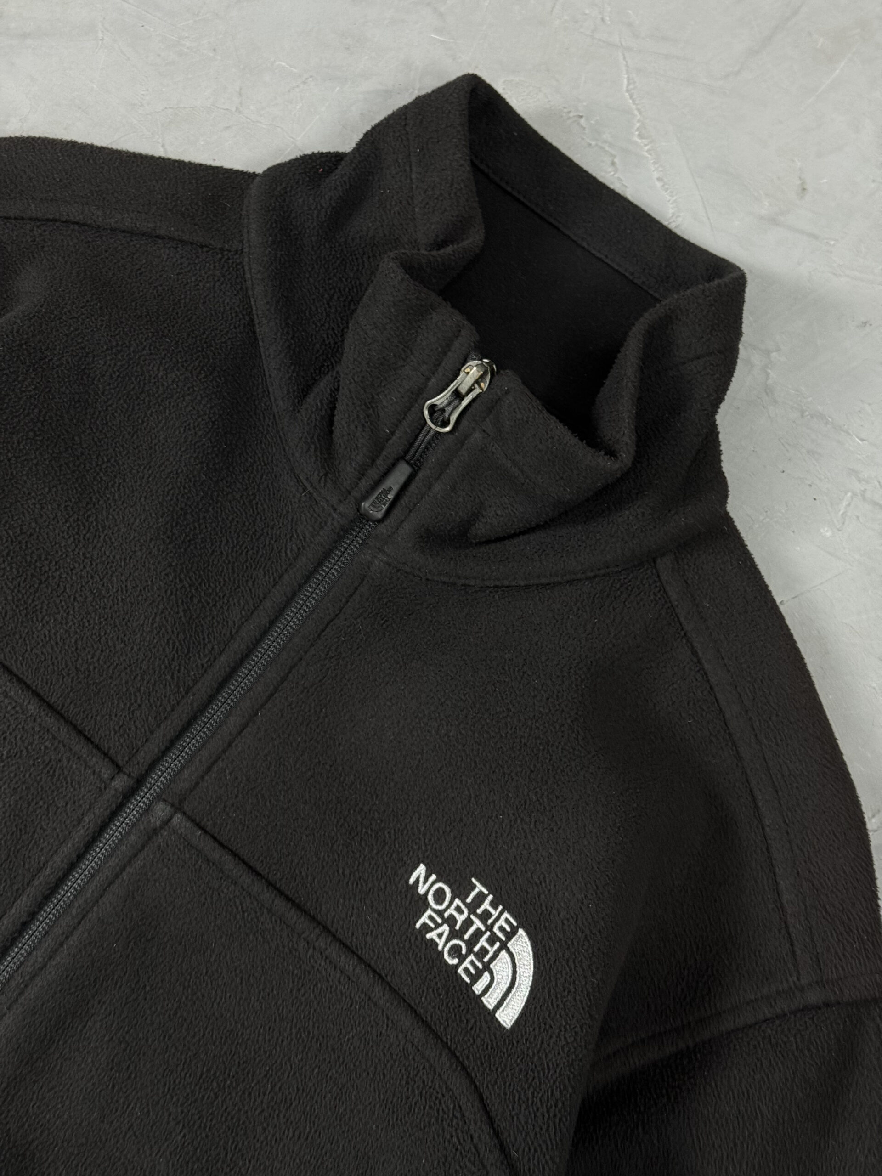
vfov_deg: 39.7
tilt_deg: -80.1
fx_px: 1631
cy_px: 588
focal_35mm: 48
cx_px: 441
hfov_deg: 30.3
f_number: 1.78
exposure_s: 1/40
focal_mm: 6.76
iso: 320
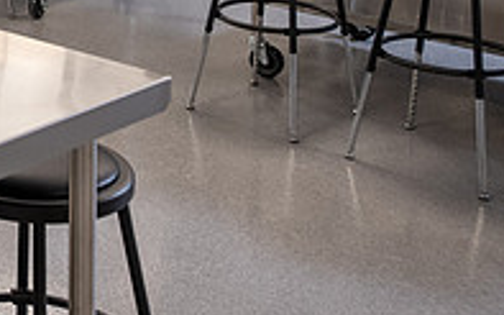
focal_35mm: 90
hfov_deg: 20.3
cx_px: -212
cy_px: -145
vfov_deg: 13.7
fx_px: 1236
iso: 1000
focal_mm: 30
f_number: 5.6
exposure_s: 1/125
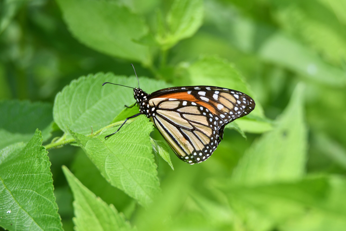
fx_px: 8650
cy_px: 116
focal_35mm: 900
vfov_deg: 1.5
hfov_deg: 2.3
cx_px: 173
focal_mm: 600
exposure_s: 1/500
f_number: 6.3
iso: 280
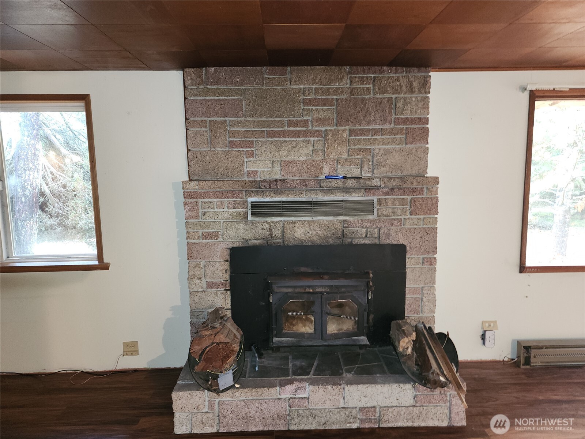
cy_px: 220
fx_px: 389
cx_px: 292
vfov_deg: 58.9
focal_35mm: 23
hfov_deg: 73.9
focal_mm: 6.4
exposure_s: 1/9.99
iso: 200
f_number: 1.8
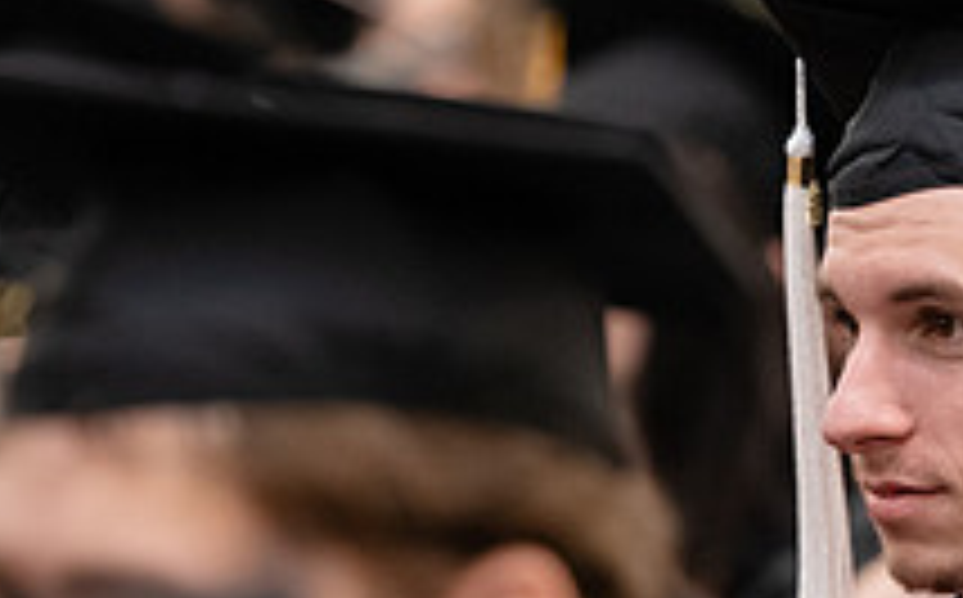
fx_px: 11608
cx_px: 1089
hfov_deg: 4.7
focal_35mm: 443
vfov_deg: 3.0
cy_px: 524
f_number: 3.2
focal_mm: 160
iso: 3200
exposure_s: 1/200
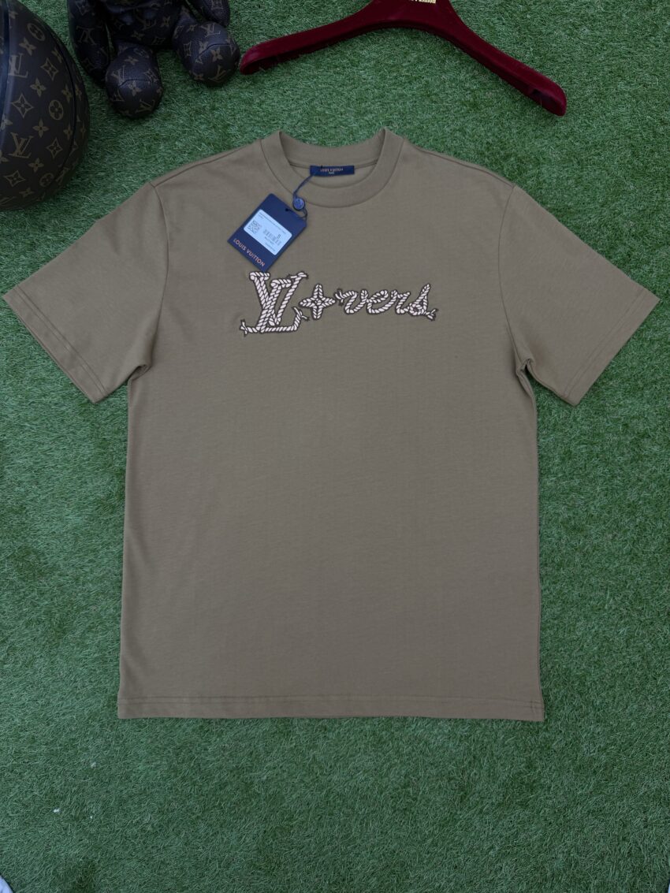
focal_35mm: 24
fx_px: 619
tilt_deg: -85.5
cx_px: 335
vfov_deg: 71.6
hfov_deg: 56.8
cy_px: 446
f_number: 1.78
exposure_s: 1/121
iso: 64
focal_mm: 6.76
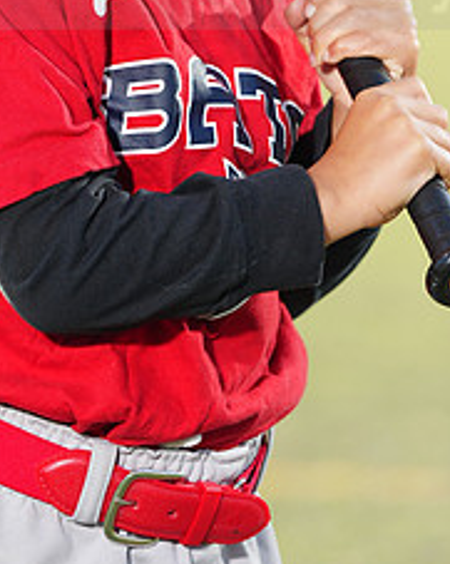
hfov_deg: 3.9
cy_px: -50
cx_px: 143
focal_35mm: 396
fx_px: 6606
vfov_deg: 4.9
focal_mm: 165
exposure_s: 1/250
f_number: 4.5
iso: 100
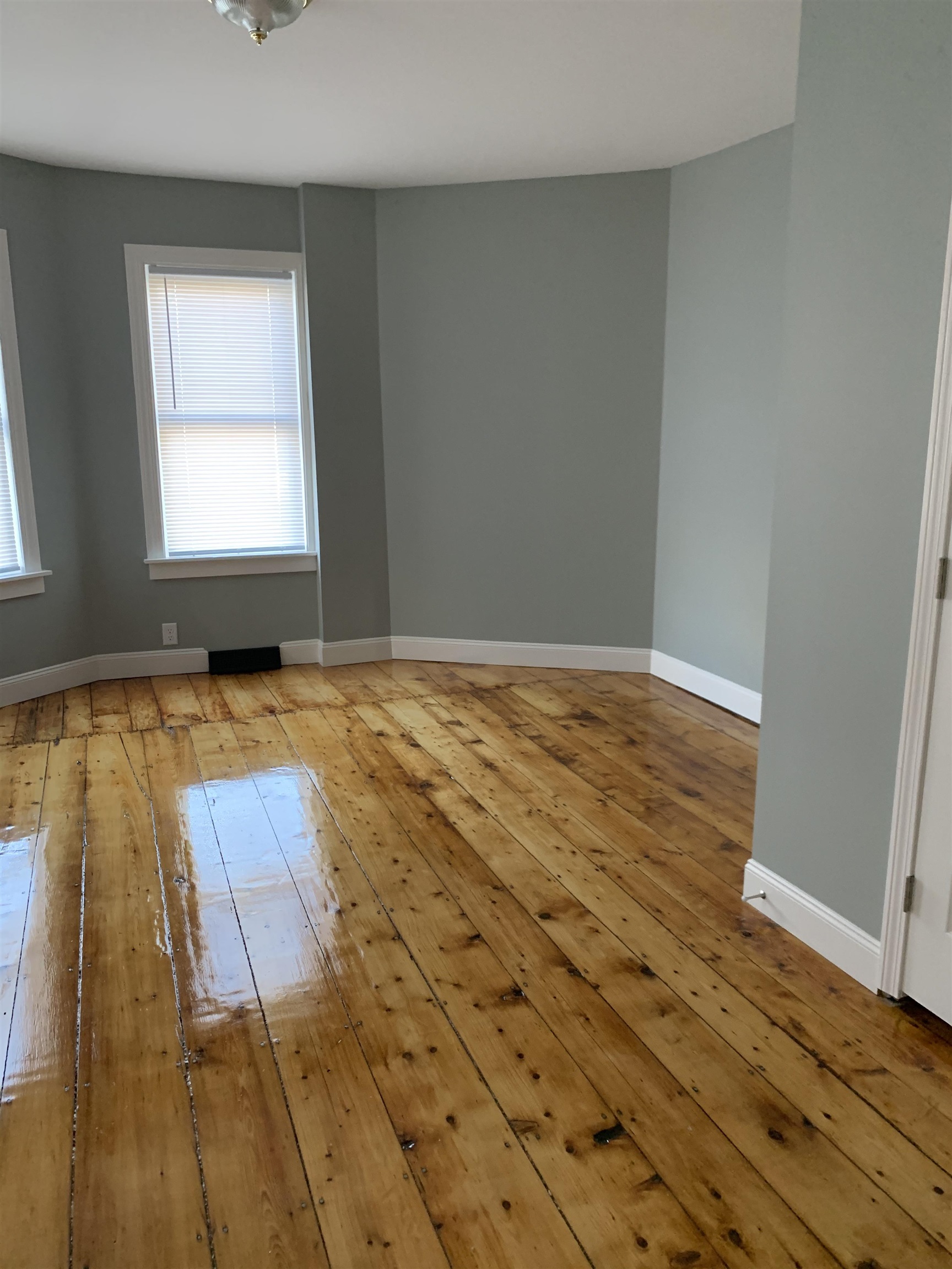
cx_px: 476
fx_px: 953
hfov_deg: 53.1
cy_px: 634
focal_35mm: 26
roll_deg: -0.6
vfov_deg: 67.3
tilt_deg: -10.4
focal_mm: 4.25
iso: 320
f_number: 1.8
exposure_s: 1/60
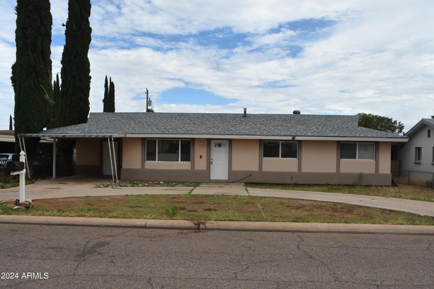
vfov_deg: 43.6
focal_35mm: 30
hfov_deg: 61.9
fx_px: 362
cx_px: 217
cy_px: 144
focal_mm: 20
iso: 100
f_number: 9
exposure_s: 1/250
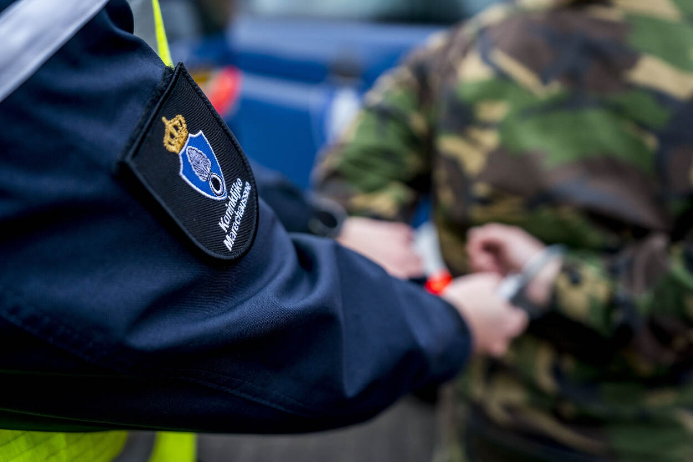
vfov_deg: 37.8
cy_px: 231
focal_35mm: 35
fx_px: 674
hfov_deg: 54.4
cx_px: 346
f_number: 2.8
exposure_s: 1/200
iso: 1600
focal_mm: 35
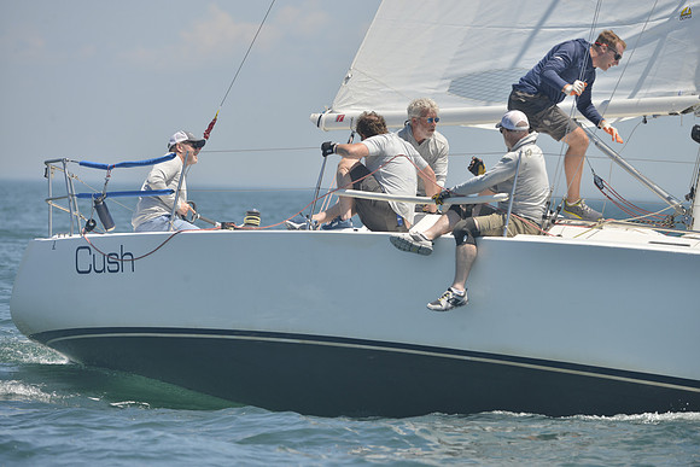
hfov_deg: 7.1
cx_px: 350
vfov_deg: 4.7
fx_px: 5640
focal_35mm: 290
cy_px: 234
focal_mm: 290
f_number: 7.1
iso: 280
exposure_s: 1/1000
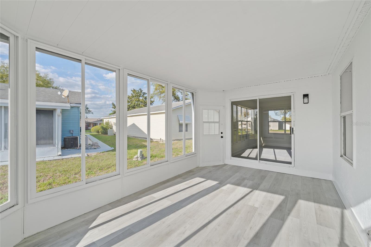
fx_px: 144
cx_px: 186
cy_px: 124
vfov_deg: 81.2
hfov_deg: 104.3
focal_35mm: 14
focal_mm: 14
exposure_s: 1/30
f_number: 8
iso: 160
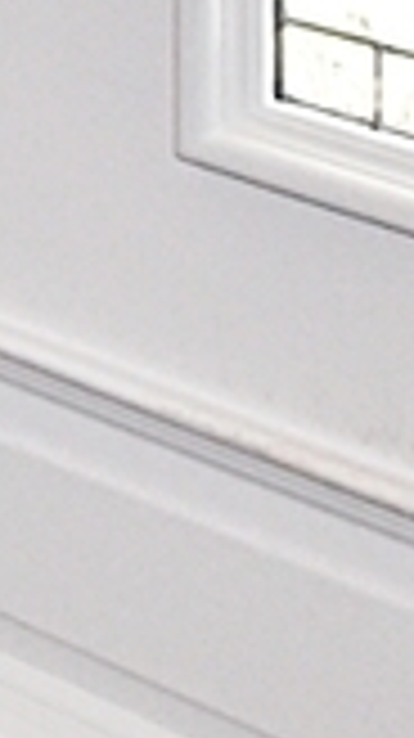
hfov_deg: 5.3
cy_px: -1228
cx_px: -1881
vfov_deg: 10.9
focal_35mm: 155
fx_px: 3031
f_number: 5.6
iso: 400
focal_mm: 10
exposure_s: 1/125
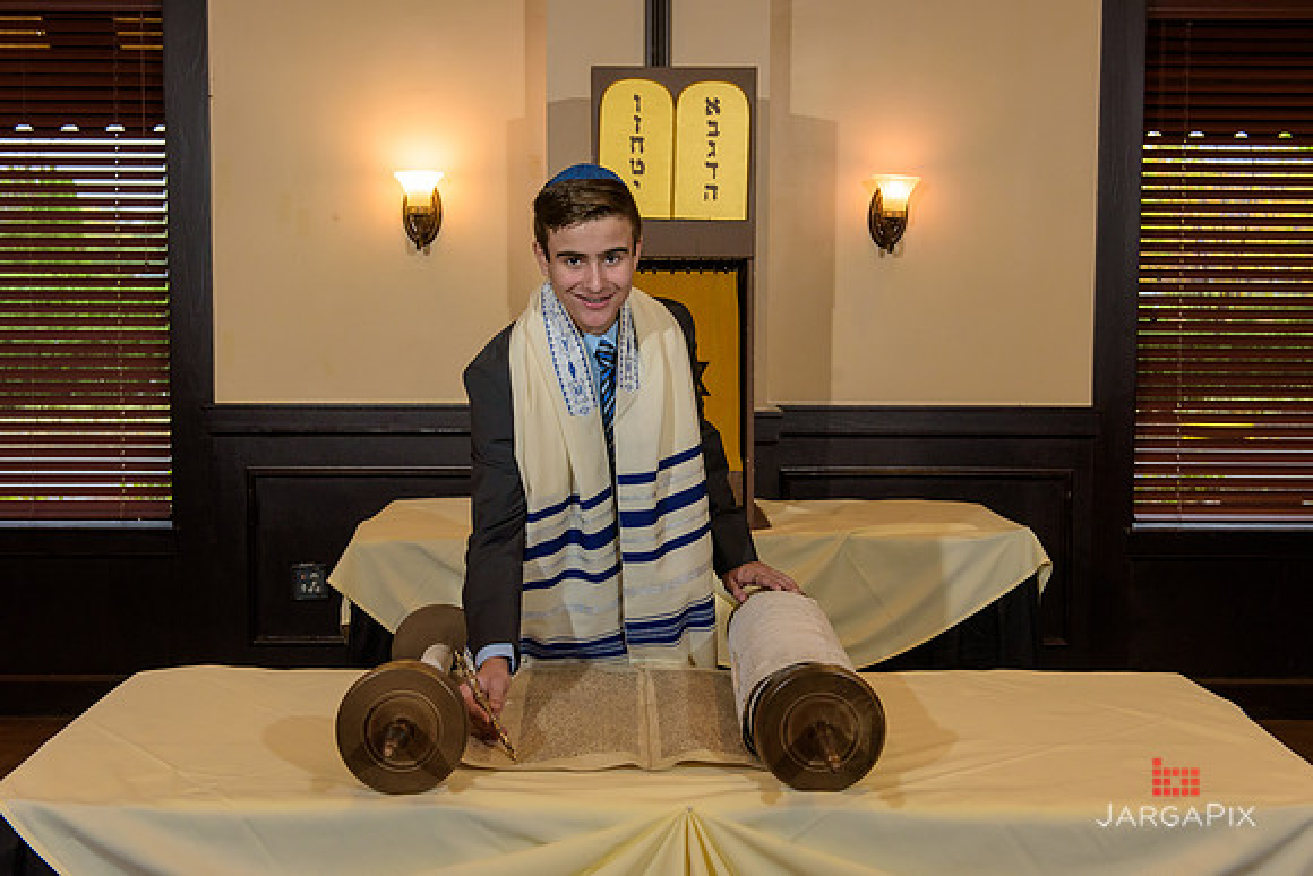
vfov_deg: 29.9
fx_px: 1642
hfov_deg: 43.6
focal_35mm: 45
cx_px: 656
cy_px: 438
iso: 1000
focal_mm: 45
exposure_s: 1/125
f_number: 5
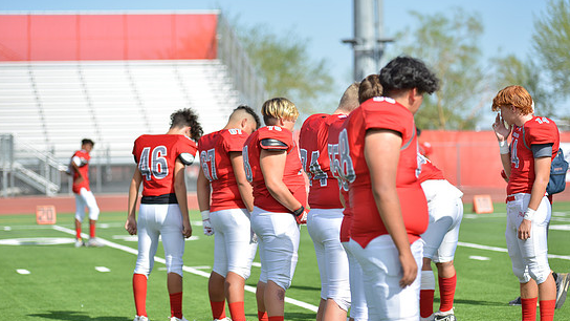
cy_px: 159
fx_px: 2025
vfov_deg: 9.1
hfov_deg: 16.0
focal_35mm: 134
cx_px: 299
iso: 100
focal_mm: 120
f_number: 2.8
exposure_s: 1/1600
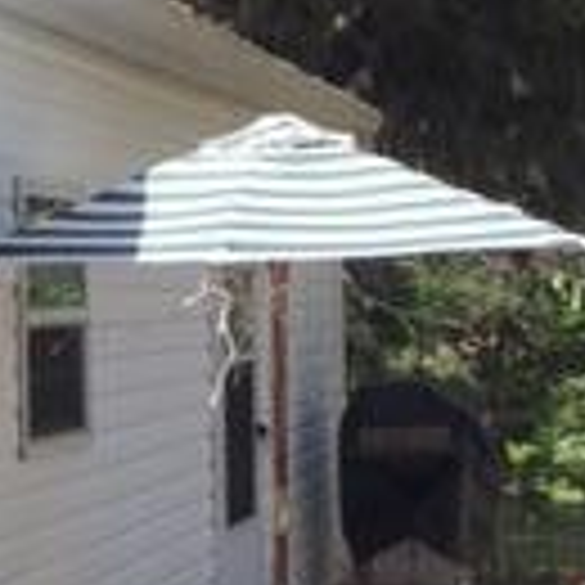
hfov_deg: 13.2
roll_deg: +2.3
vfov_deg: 13.8
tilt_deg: -4.5
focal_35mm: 126
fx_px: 2409
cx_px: -234
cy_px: 428
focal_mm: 4.15
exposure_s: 1/842
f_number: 2.2
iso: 32
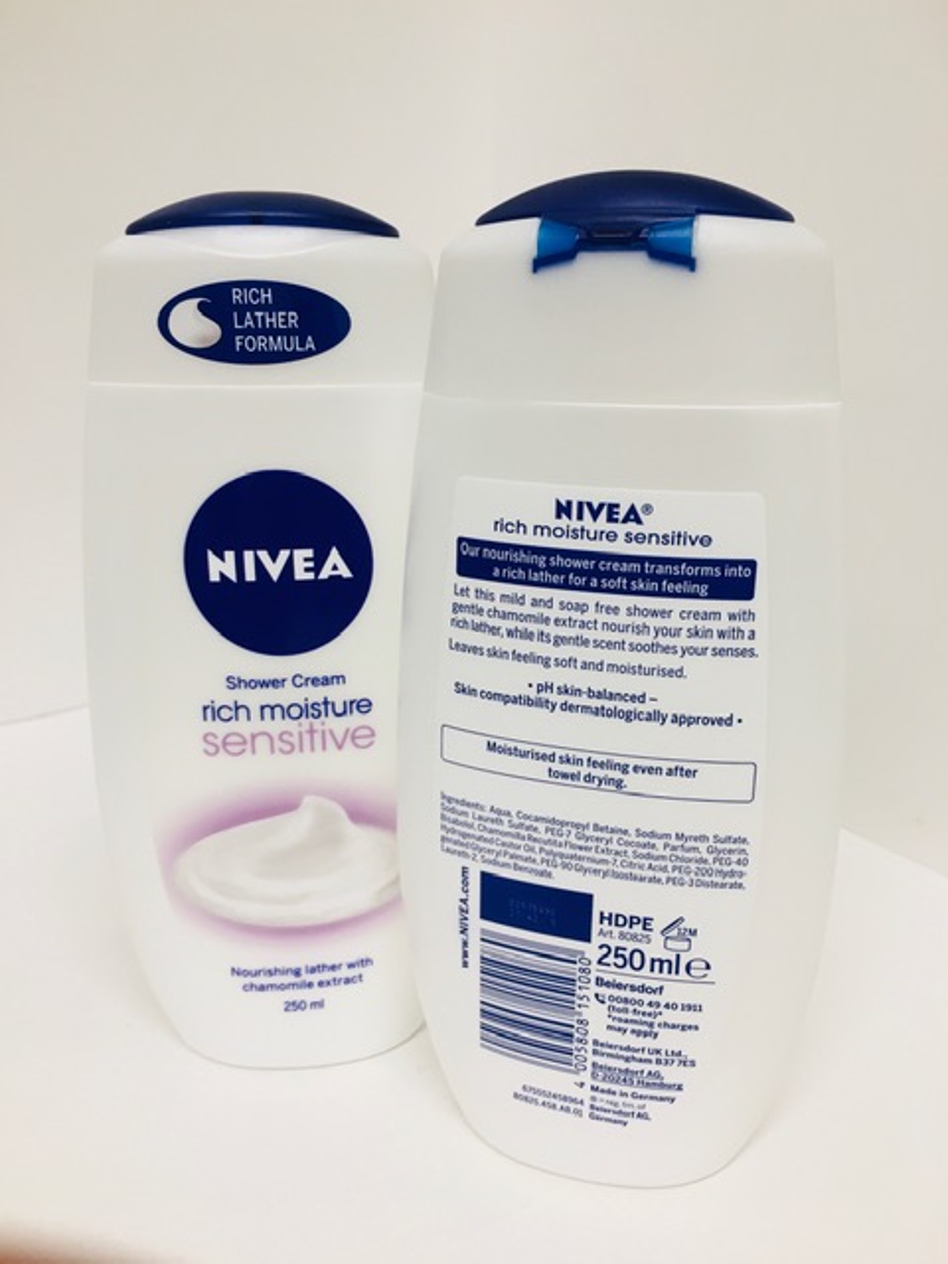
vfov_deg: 61.7
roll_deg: -0.7
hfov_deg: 48.2
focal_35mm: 29
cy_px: 632
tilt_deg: -15.9
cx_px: 474
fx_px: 1059
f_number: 2.2
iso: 32
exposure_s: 1/33
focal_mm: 4.15
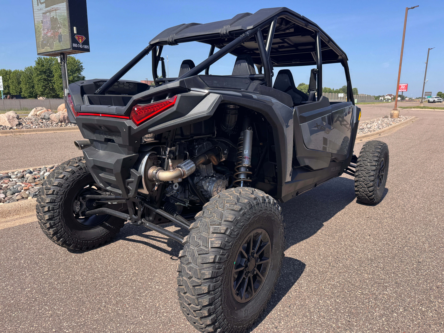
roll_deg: -0.6
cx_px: 222
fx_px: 308
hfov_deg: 71.6
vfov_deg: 56.8
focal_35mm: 24
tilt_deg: -11.8
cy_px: 166
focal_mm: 6.76
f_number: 1.78
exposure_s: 1/2415
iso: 80
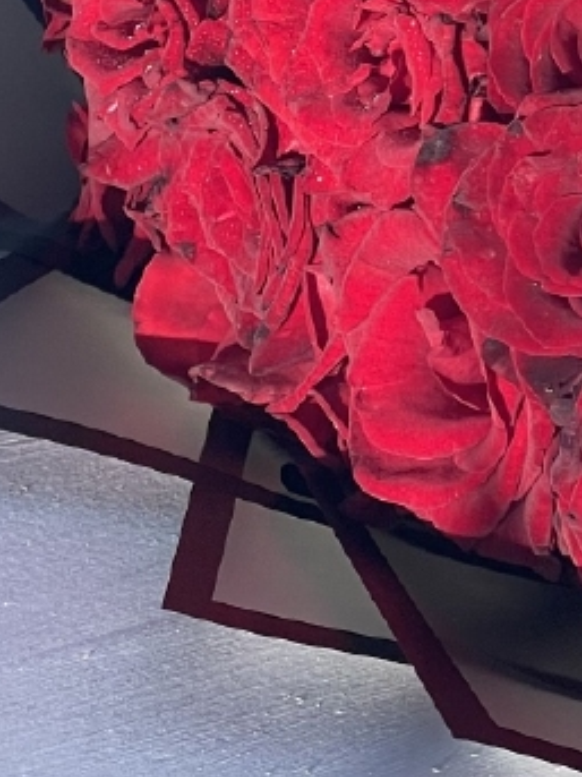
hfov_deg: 6.6
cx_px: 722
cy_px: -535
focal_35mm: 224
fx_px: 5025
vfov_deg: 8.6
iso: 20
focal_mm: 7.5
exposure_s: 1/661
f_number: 2.2
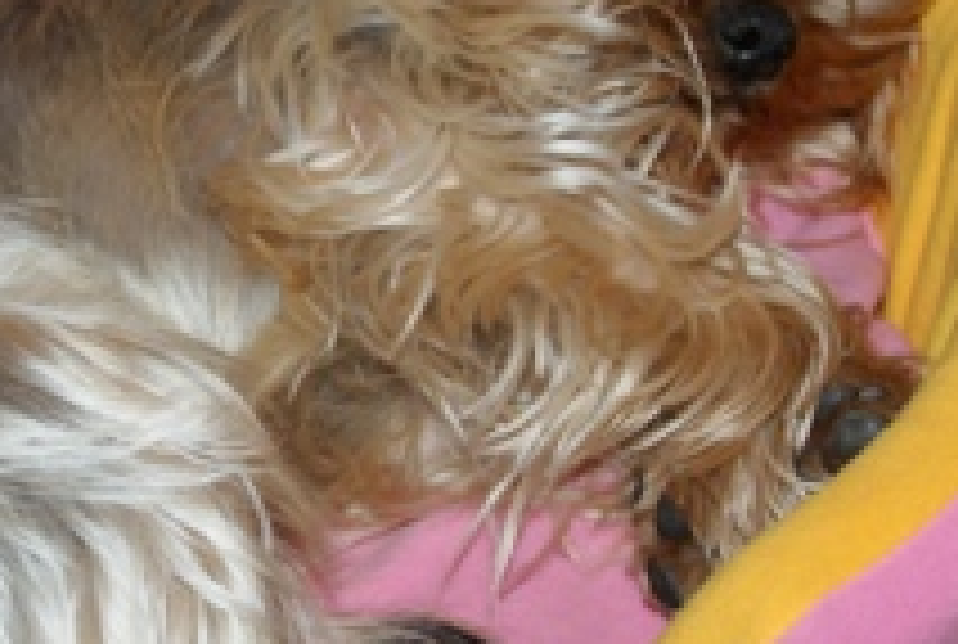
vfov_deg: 12.7
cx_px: 198
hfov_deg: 18.7
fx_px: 2880
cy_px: 275
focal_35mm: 108
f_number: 5.6
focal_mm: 24
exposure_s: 1/60
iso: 400
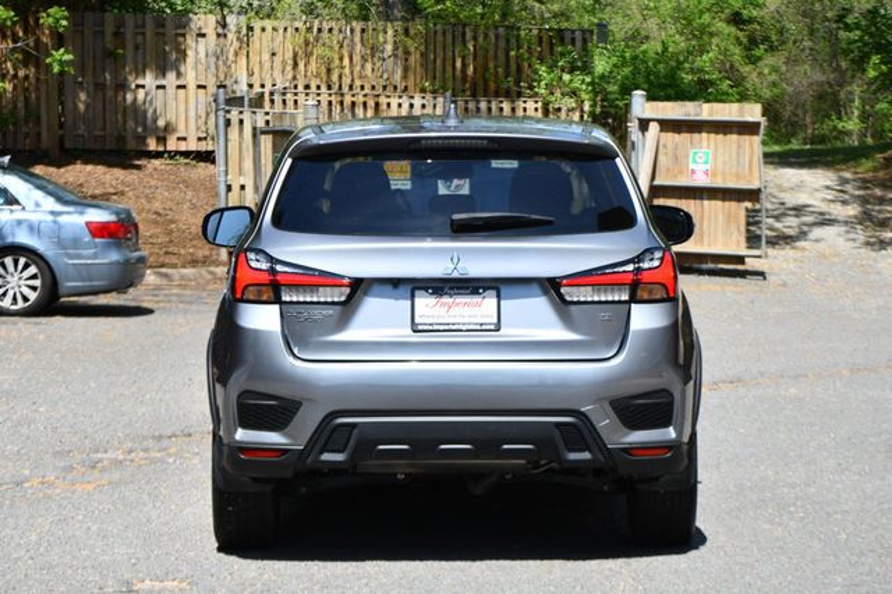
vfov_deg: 11.4
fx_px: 2972
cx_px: 446
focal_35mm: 120
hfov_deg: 17.1
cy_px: 297
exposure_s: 1/400
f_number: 10
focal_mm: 80
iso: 100
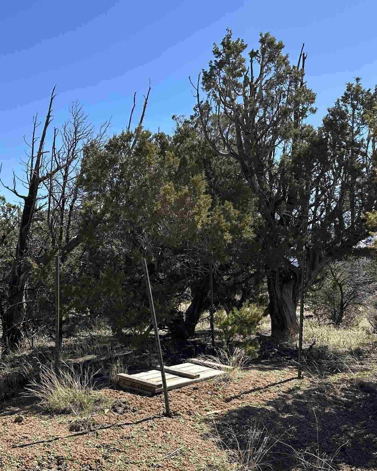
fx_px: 544
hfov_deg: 38.1
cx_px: 158
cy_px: 276
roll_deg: +0.3
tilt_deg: -3.0
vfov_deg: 46.6
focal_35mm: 39
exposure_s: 1/3155
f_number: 1.78
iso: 80
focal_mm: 6.86
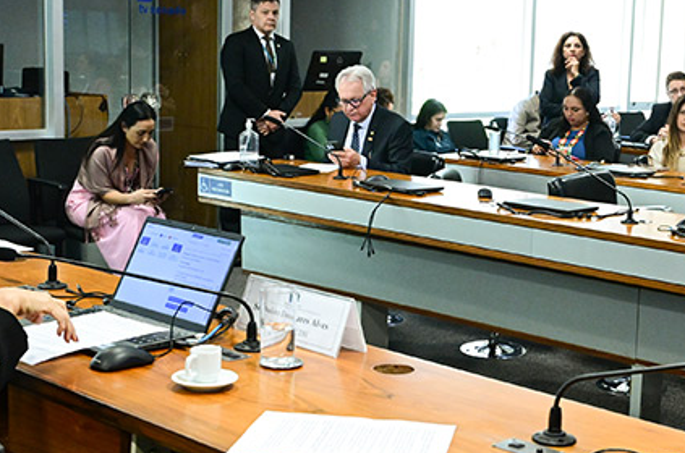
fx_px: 1139
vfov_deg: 22.5
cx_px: 421
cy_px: 235
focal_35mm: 60
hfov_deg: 33.3
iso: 4000
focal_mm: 29.5
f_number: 5
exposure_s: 1/200
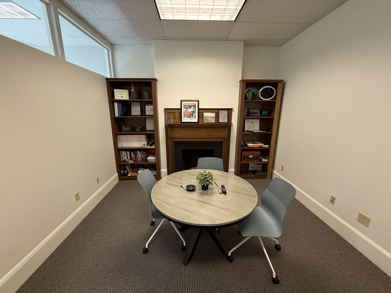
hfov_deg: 102.1
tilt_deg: -13.7
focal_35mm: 14
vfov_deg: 85.7
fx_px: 158
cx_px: 196
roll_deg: +0.4
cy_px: 146
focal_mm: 2.22
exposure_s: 1/60
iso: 200
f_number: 2.2
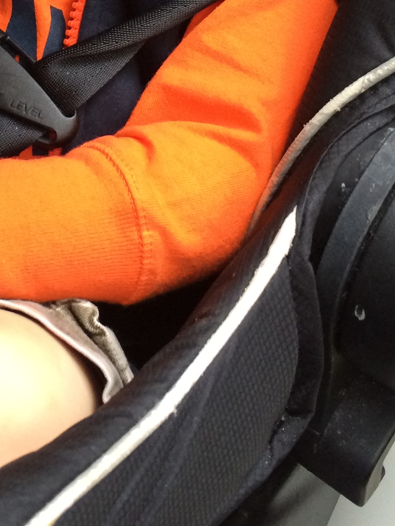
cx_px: 64
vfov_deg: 25.1
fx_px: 1126
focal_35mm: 74
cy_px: 6
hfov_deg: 19.6
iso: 64
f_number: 2.2
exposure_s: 1/30
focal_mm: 4.12
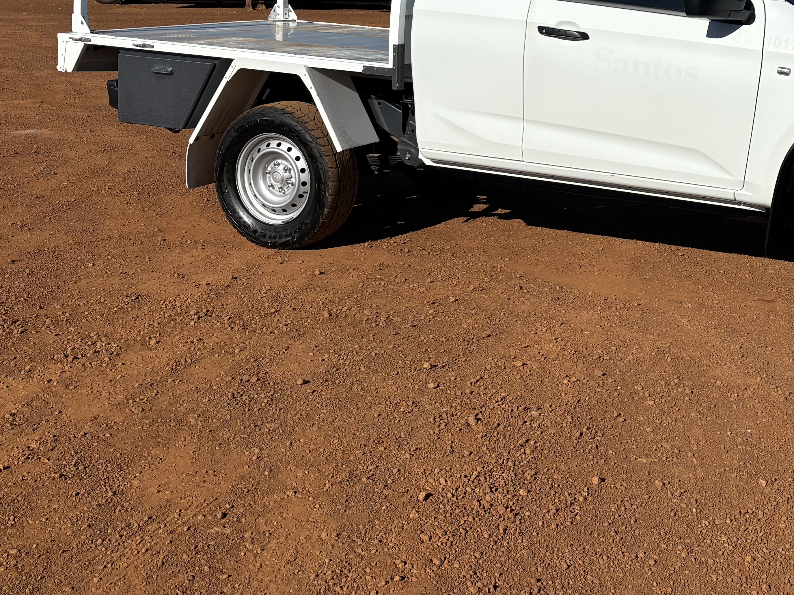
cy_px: 52
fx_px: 1239
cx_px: 624
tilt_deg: -4.9
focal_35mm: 54
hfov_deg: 34.5
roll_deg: +0.6
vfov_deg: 26.1
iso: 50
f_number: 1.6
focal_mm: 5.96
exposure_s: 1/6993
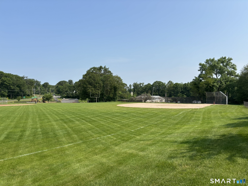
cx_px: 124
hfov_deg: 67.3
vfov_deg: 53.1
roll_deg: +0.7
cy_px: 93
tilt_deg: +0.4
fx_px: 186
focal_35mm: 26
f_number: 1.6
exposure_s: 1/2933
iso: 50
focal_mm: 5.96
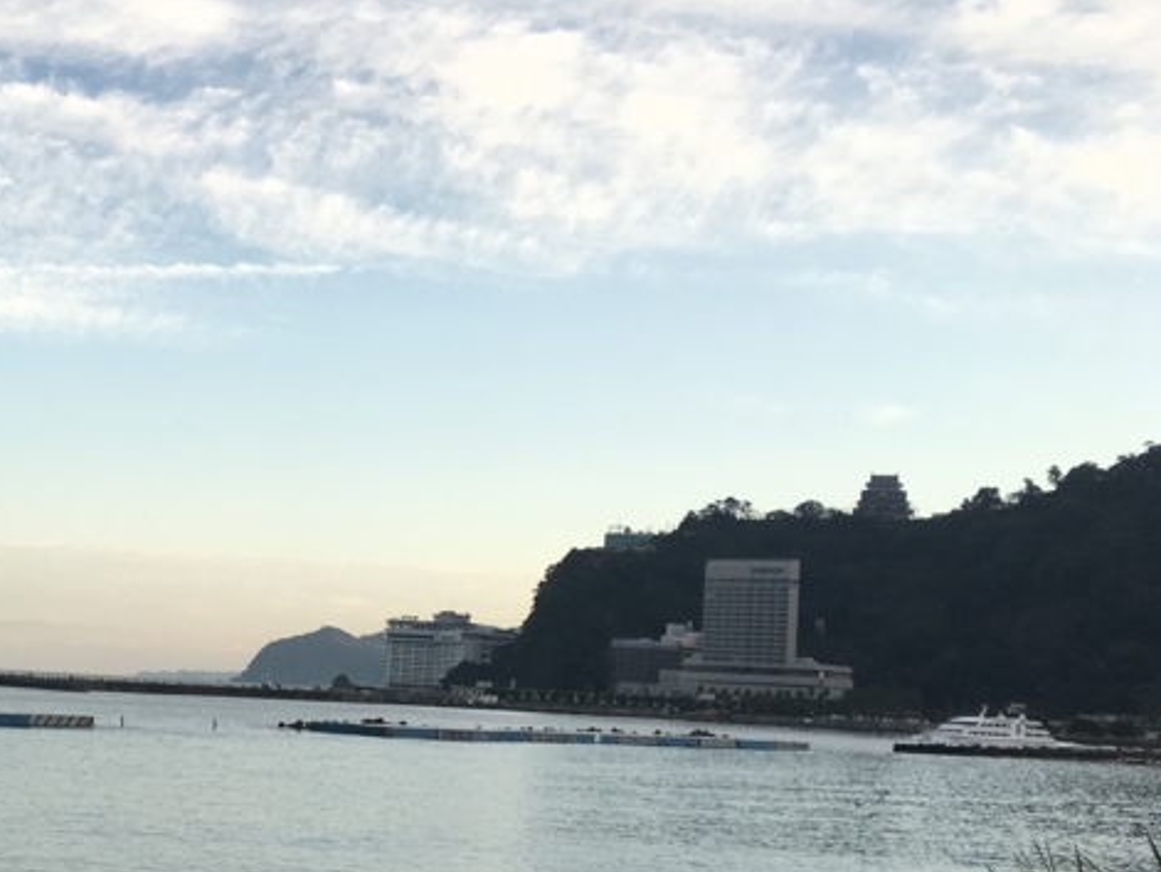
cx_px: -15
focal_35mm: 63
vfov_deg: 23.2
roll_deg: -2.4
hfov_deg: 28.7
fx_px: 2115
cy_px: 589
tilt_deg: +2.0
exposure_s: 1/394
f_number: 2.2
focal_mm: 4.15
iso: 25
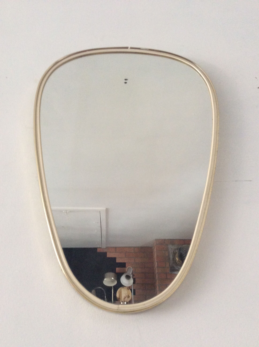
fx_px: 320
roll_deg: -0.2
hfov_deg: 44.1
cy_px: 174
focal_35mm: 32
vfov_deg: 56.9
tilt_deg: +30.3
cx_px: 130
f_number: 2.4
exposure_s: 1/25
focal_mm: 3.3
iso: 160
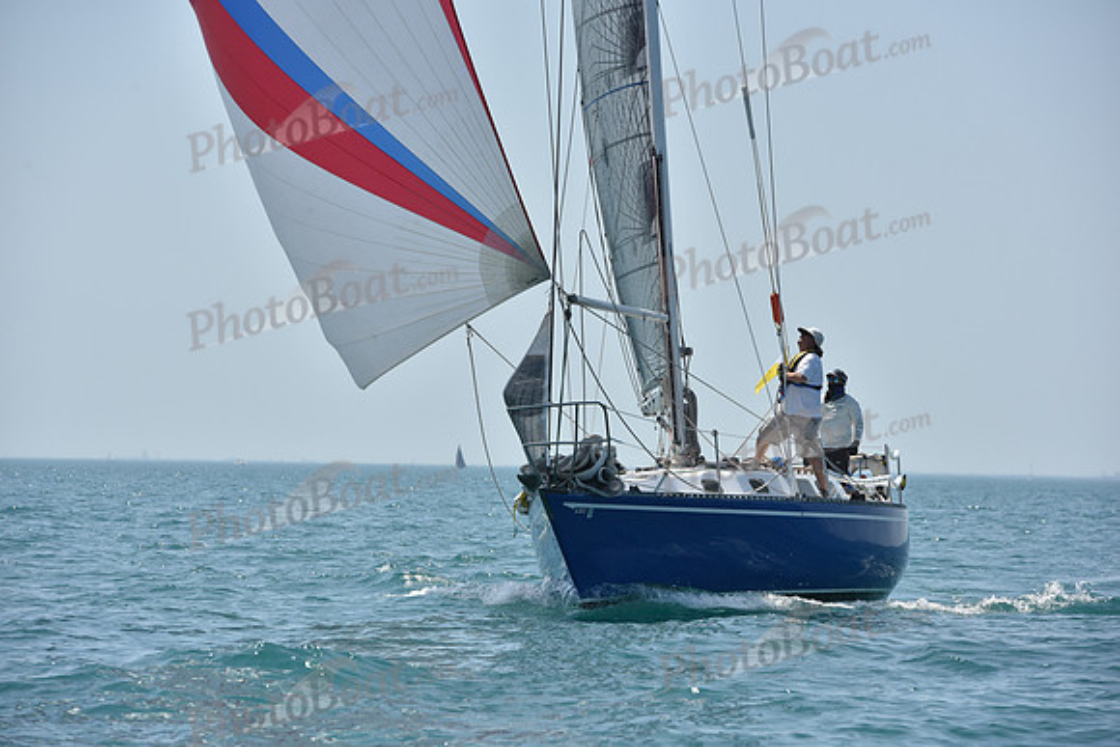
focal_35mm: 185
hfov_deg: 11.1
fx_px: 5757
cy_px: 374
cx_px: 560
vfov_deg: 7.4
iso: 250
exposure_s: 1/1250
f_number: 8
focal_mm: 185
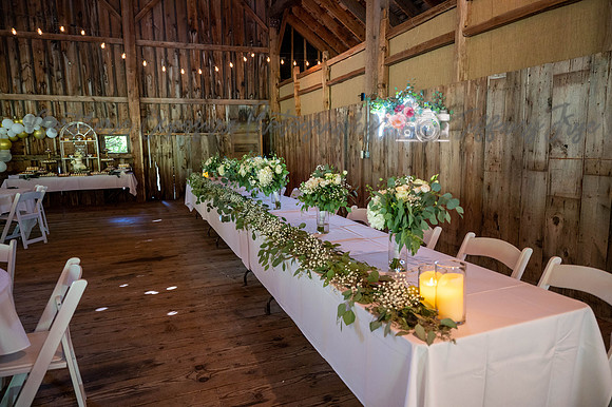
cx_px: 306
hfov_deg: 73.8
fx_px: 408
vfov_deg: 53.1
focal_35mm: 24
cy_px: 204
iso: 2800
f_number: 2.8
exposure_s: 1/125
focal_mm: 24
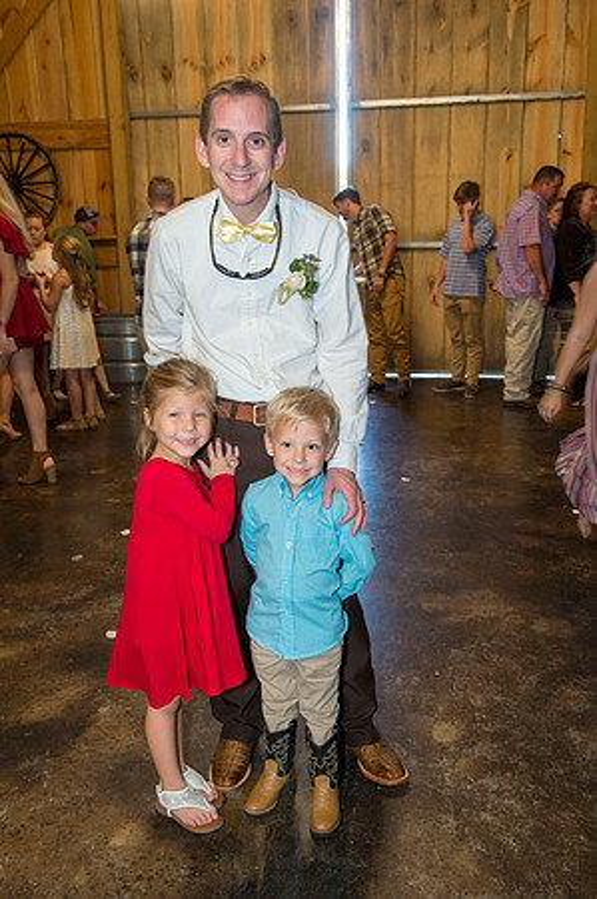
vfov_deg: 55.8
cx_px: 298
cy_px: 450
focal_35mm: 34
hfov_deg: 38.8
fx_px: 848
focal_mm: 34
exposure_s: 1/60
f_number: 6.3
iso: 1600
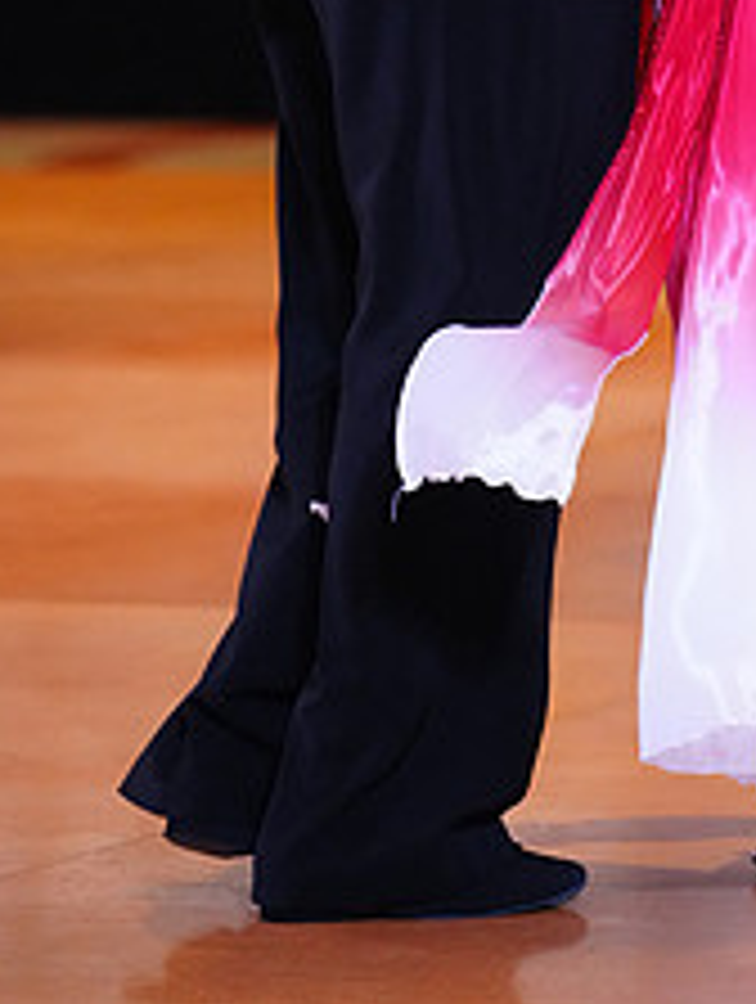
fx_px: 9930
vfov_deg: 5.7
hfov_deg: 4.4
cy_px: -293
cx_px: 673
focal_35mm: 342
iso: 5000
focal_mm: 137
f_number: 2.8
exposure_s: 1/500
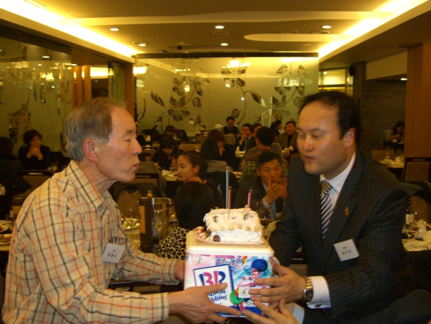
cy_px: 162
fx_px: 473
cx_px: 216
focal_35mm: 38
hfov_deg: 49.0
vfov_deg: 37.7
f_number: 2.8
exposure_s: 1/30
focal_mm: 7.9
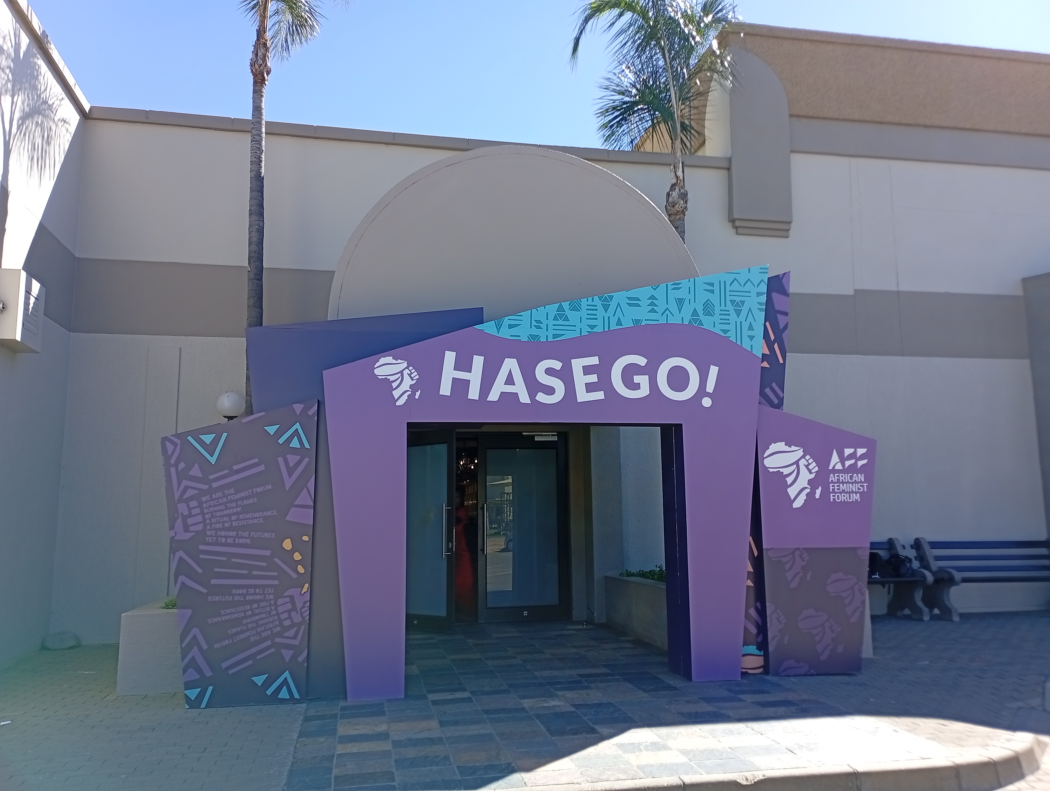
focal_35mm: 27
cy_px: 396
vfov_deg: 51.5
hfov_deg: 65.2
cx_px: 525
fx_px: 820
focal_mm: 3.98
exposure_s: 1/284
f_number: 1.8
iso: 52
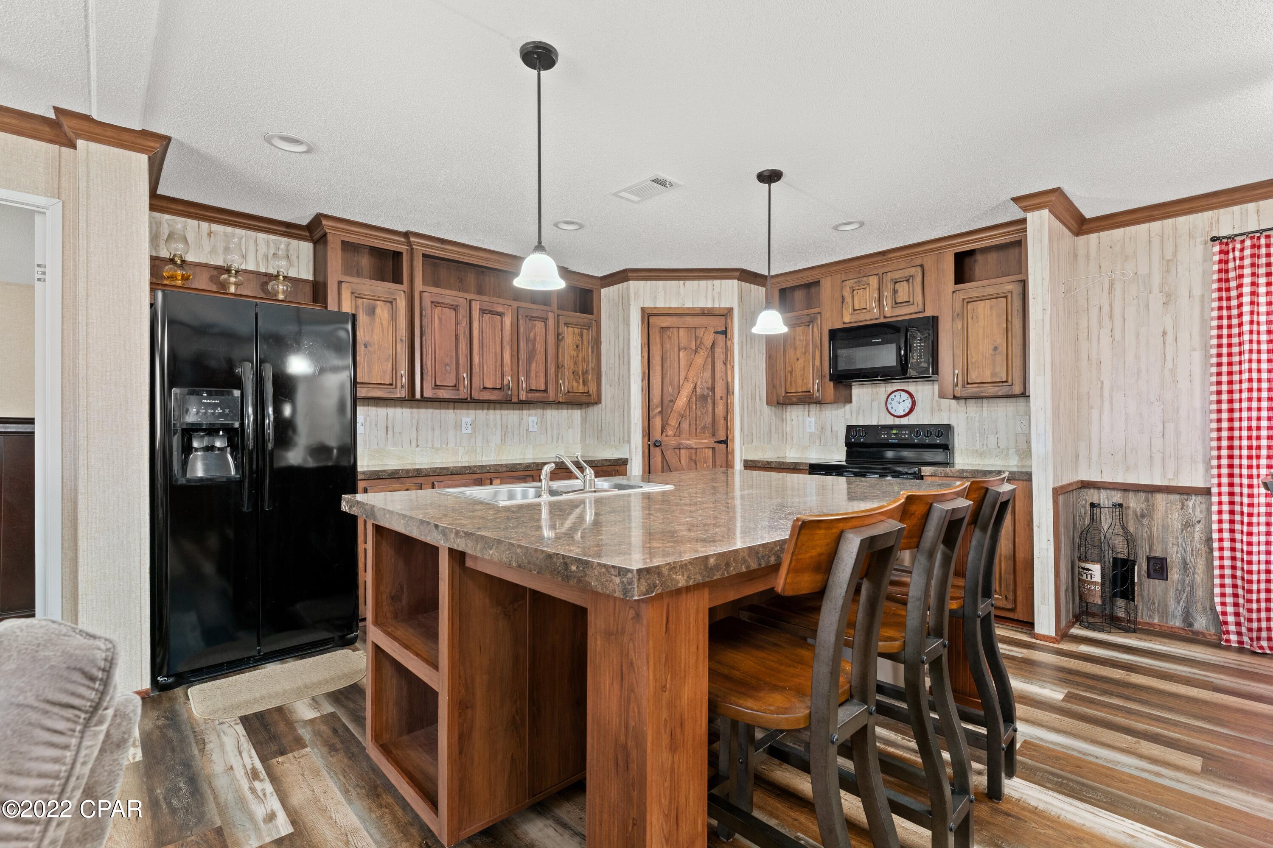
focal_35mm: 16
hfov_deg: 96.0
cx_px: 636
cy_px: 424
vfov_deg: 73.1
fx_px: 573
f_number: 8
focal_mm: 16.2
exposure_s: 1
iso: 1000
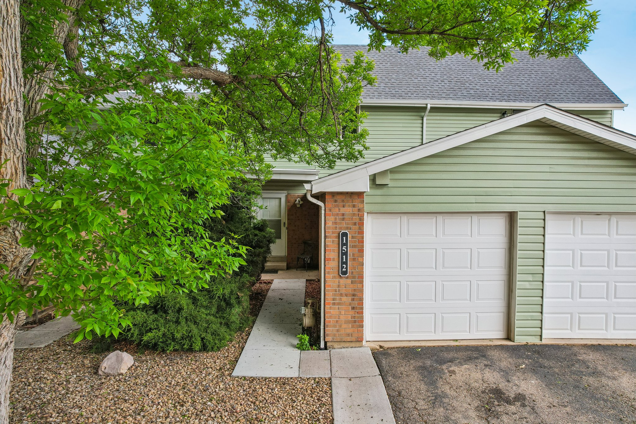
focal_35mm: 22
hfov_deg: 78.6
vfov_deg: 57.2
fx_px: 389
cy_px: 212
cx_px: 318
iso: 100
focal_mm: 8.4
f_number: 2.8
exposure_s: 1/640
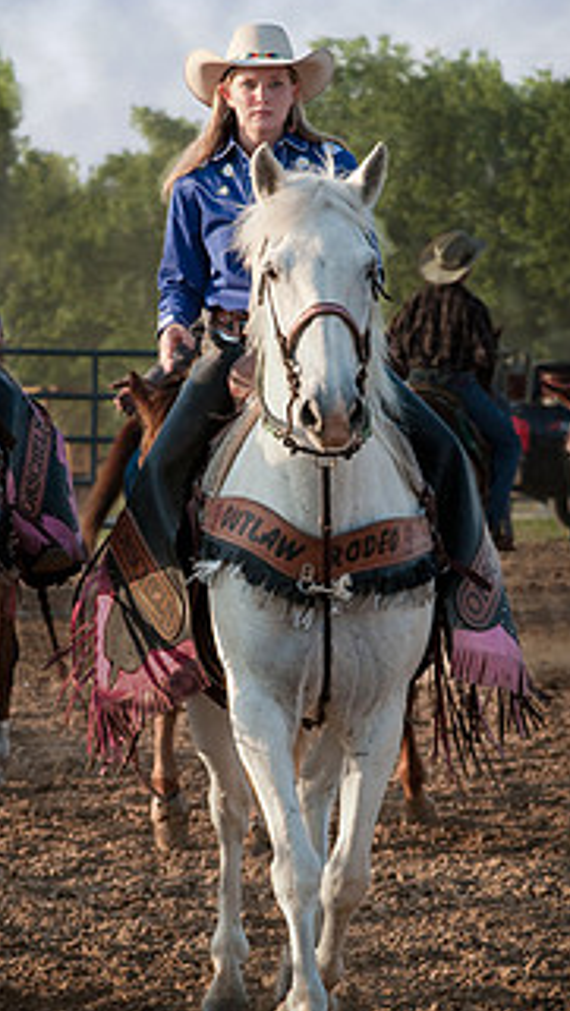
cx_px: 266
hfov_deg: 4.3
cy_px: 614
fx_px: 7671
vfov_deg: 7.5
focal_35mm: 286
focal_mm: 130
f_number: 8
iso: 400
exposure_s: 1/400
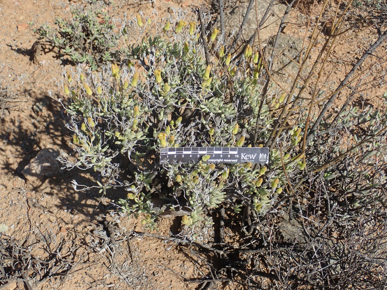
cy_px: 145
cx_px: 194
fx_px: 481
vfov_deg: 33.6
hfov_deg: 43.9
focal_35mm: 43
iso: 100
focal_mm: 7.86
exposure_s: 1/640
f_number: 4
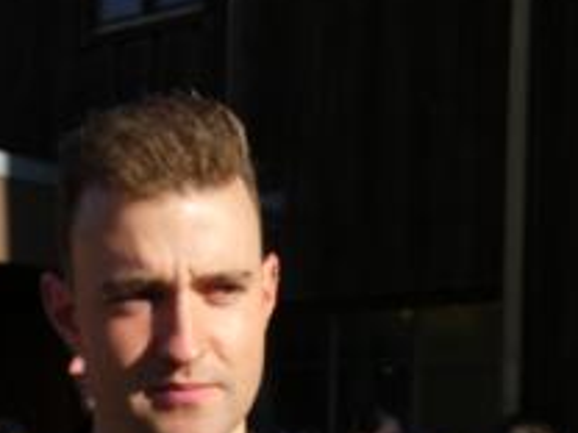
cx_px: 192
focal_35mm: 102
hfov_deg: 19.2
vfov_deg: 14.5
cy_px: 308
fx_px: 1703
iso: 80
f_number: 3.9
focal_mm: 9.5
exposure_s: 1/640
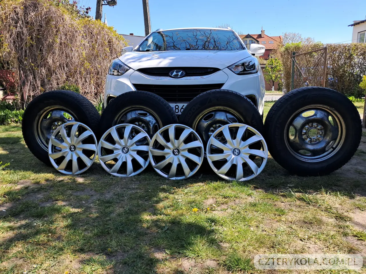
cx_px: 183
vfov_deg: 51.4
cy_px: 137
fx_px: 285
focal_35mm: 27
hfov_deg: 65.3
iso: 50
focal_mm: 4
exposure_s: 1/262
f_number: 1.8
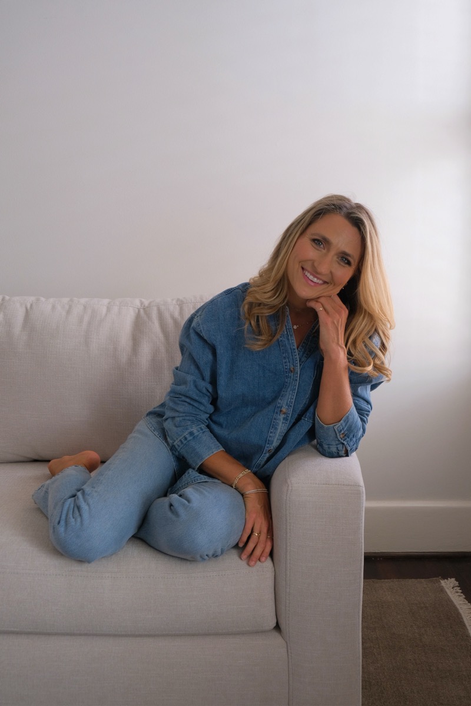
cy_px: 353
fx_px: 746
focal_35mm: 38
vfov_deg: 50.7
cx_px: 236
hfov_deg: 35.1
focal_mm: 25.4
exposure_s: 1/100
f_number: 3.2
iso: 400
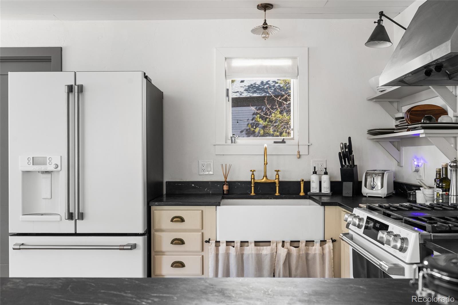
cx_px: 229
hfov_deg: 60.3
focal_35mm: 31
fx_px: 394
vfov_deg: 42.3
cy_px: 152
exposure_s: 1/60
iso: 200
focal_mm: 31
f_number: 8
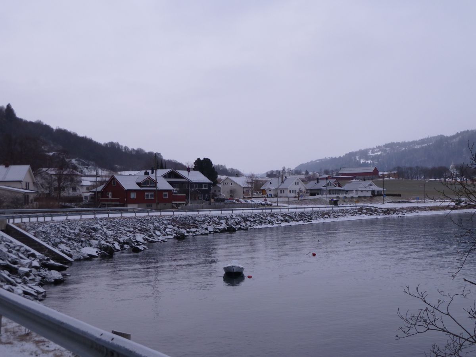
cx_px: 238
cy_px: 178
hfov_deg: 42.9
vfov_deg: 32.9
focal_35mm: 44
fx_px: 605
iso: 80
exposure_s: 1/80
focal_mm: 7.3
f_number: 3.7
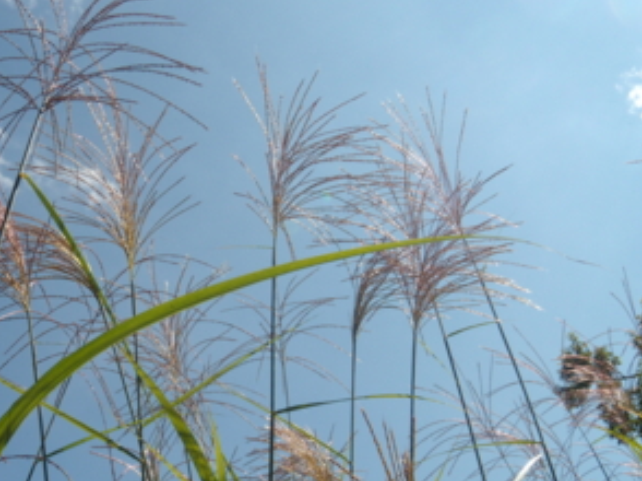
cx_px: 221
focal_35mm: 49
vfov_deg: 29.5
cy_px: 306
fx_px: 908
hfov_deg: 38.5
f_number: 8.5
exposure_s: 1/250
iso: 80
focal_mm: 6.4
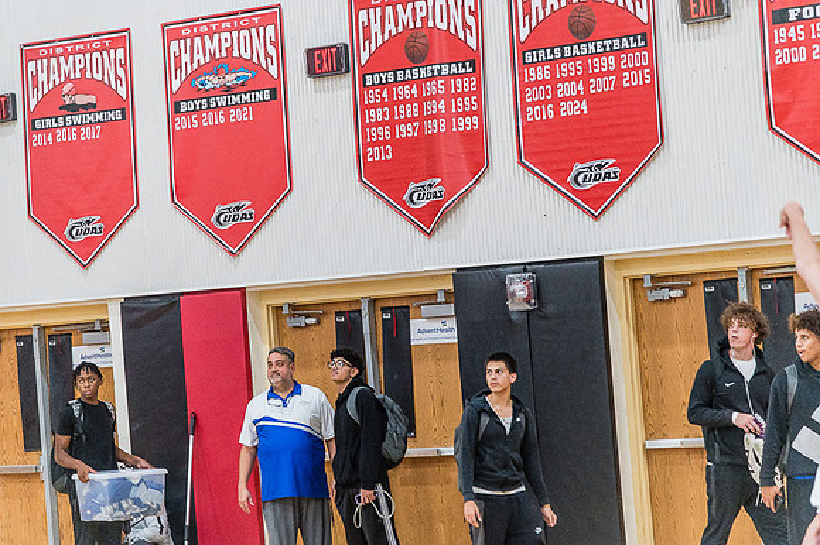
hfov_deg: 17.1
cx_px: 410
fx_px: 2732
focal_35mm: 120
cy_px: 272
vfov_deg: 11.4
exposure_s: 1/320
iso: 5000
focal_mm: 120
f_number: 4
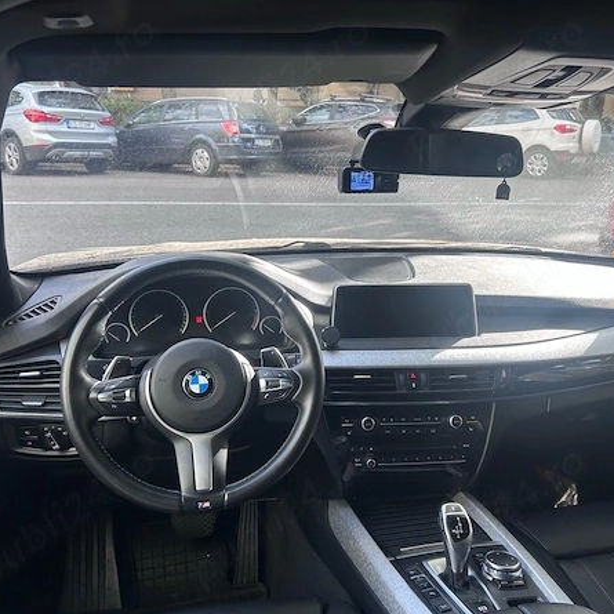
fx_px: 622
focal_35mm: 31
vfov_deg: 52.5
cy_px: 309
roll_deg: -2.3
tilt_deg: -17.1
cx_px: 335
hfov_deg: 52.5
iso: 40
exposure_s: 1/187
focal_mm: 5.7
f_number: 1.5
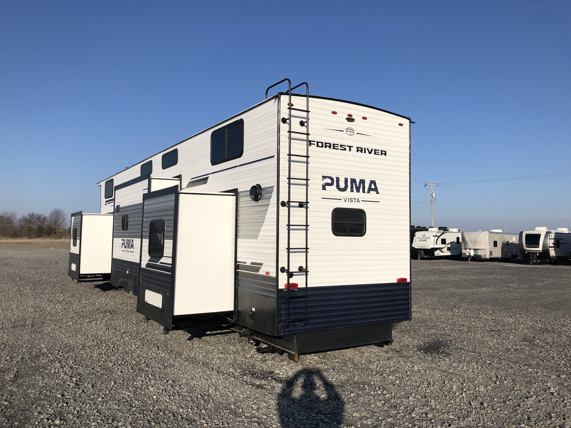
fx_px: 462
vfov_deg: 49.7
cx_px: 286
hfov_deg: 63.4
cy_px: 214
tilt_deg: +2.5
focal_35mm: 28
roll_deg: -1.2
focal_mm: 3.99
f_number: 1.8
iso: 20
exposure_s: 1/3690
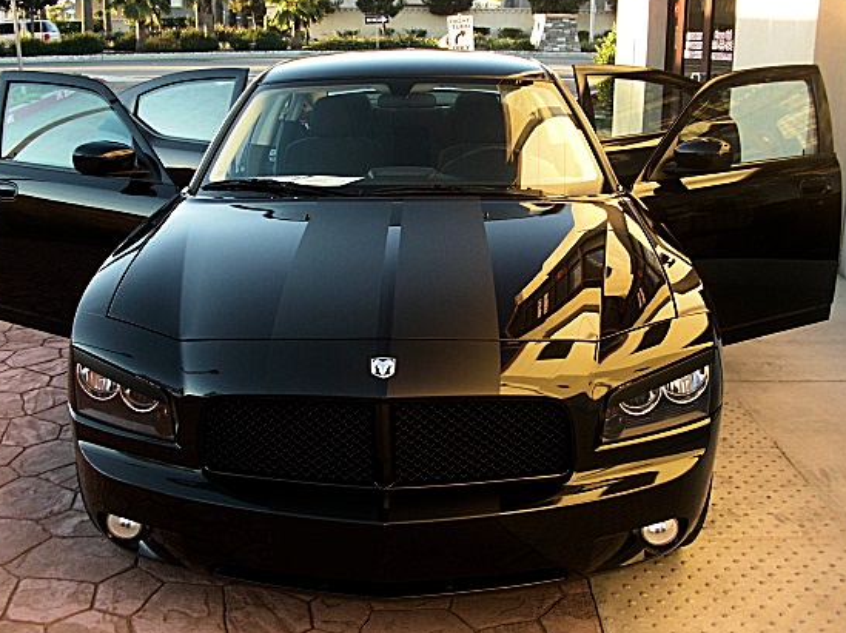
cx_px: 396
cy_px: 297
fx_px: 1026
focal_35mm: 42
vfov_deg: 34.3
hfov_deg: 44.8
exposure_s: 1/100
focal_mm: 6.3
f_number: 2.8
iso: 100
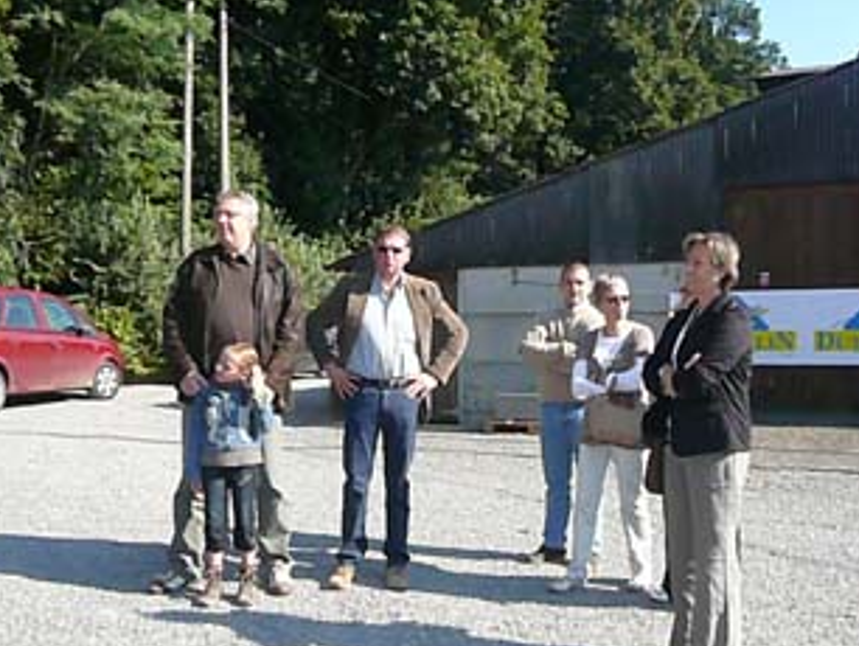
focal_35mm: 40
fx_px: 993
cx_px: 452
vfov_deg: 36.0
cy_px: 364
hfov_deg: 46.7
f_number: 5
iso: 800
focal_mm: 5.2
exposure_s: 1/2000
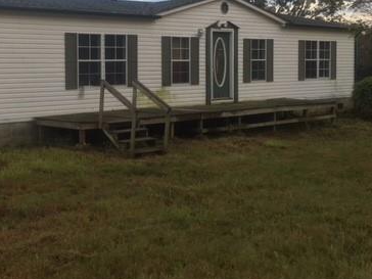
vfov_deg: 28.3
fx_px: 548
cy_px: 81
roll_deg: +0.4
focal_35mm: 51
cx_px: 61
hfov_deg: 35.9
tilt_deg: -0.2
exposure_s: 1/120
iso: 32
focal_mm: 4.15
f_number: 2.2
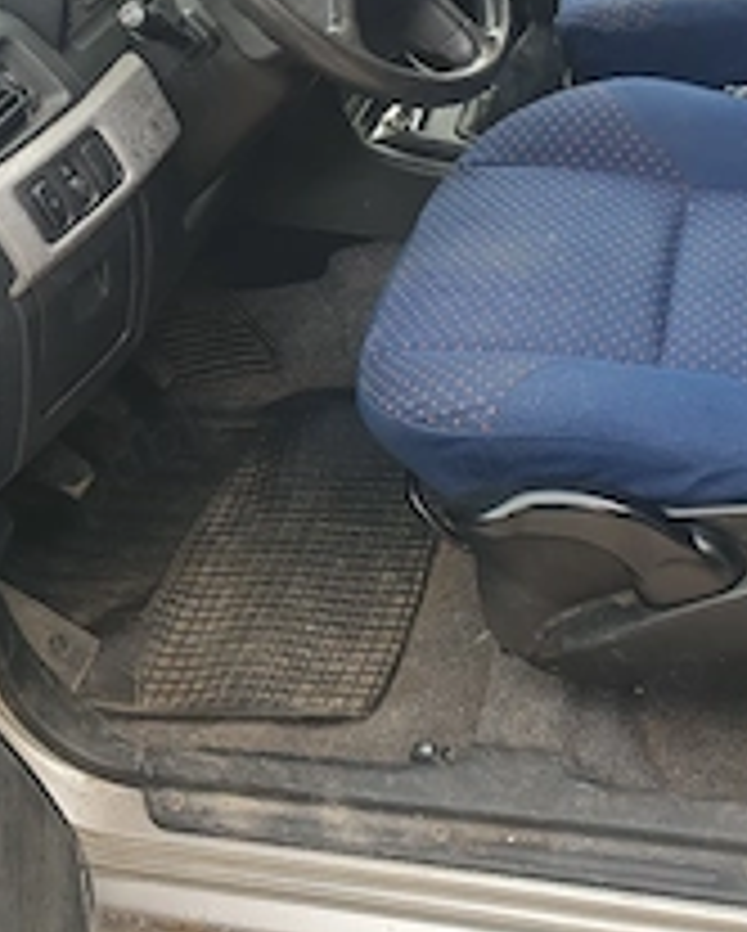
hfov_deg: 30.8
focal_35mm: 49
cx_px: 302
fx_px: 1352
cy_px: 108
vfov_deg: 35.9
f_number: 2.4
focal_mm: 4.32
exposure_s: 1/104
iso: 50
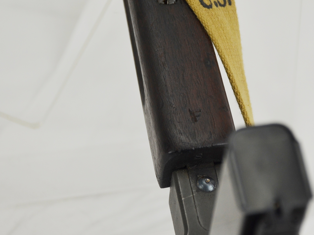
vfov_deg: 7.7
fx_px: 1748
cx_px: 192
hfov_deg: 10.3
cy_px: 82
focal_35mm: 193
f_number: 5.6
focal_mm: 85
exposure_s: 1/250
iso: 500
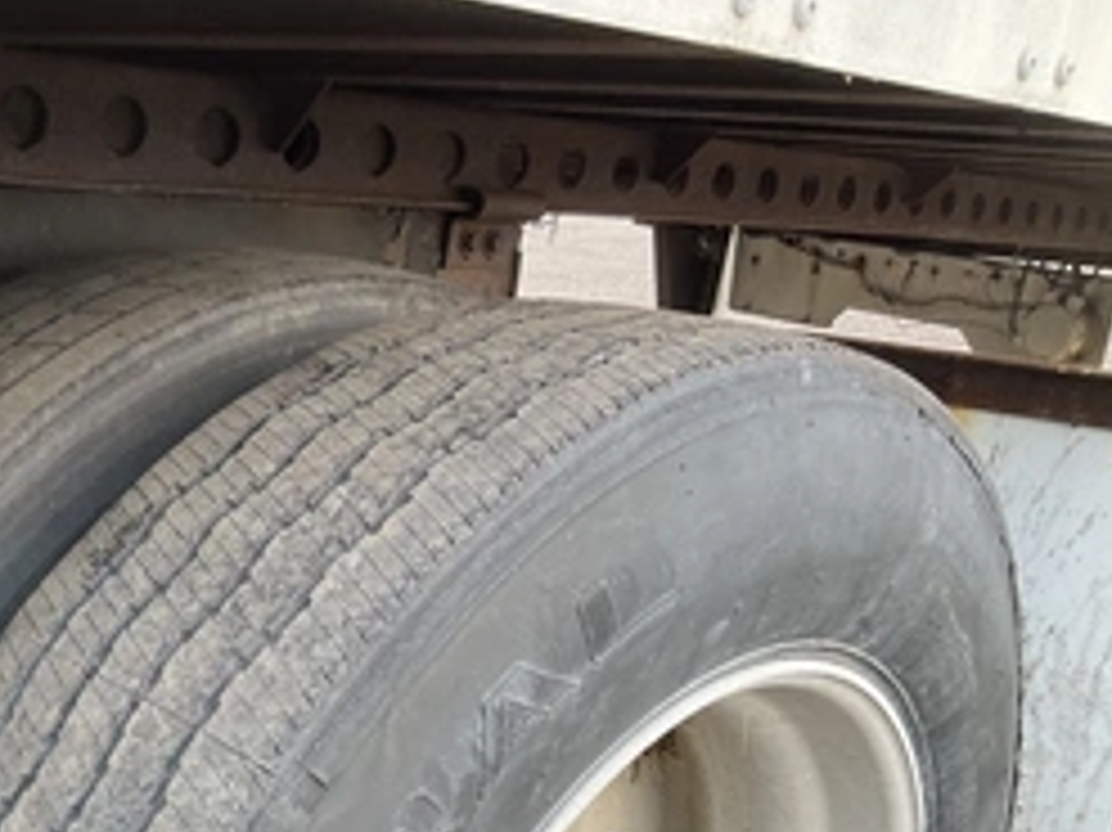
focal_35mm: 47
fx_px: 1509
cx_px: 275
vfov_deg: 30.2
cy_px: 652
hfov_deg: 39.3
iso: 25
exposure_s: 1/141
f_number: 1.8
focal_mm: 3
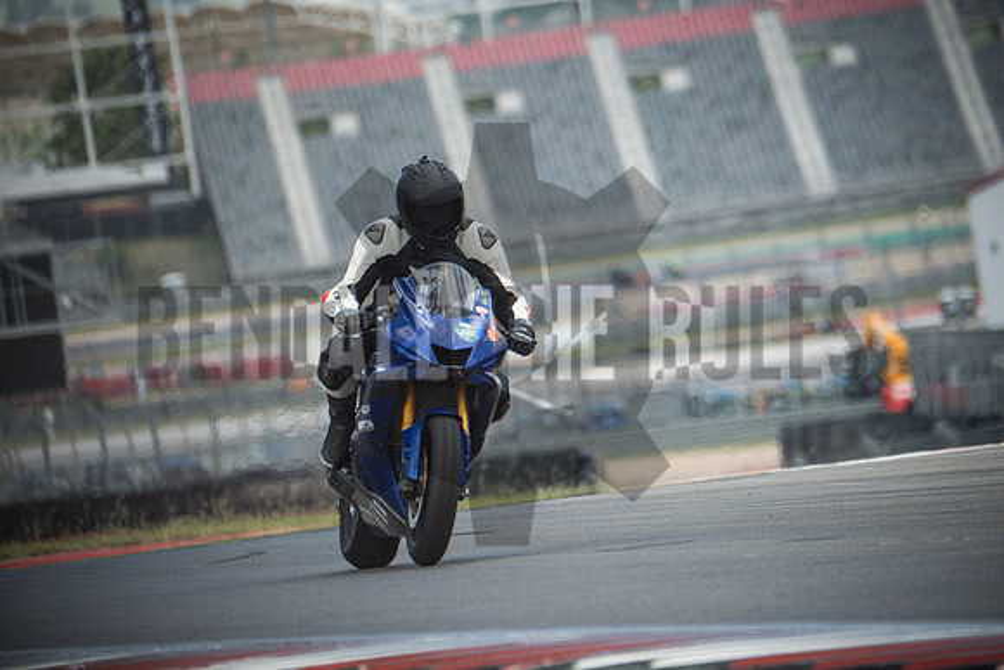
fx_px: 16736
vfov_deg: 2.3
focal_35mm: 600
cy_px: 335
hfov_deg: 3.4
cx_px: 502
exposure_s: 1/2500
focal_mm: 400
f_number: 5.6
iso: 3200
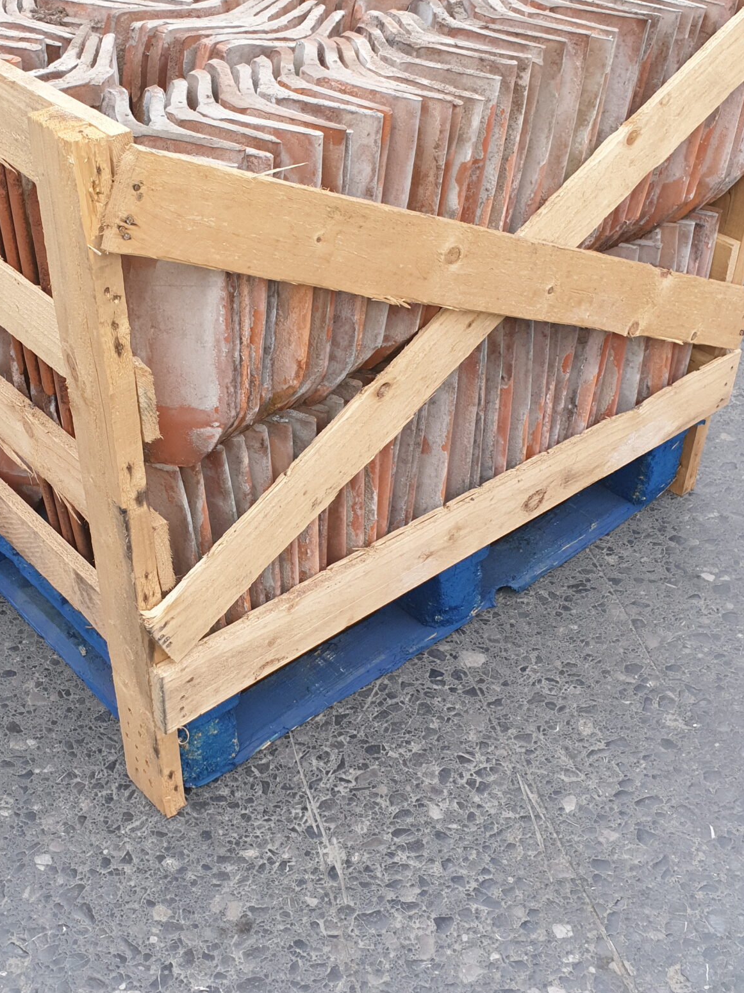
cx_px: 232
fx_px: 1232
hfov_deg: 33.2
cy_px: 477
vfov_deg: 43.8
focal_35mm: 43
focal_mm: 4.3
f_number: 2.4
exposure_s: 1/50
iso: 80
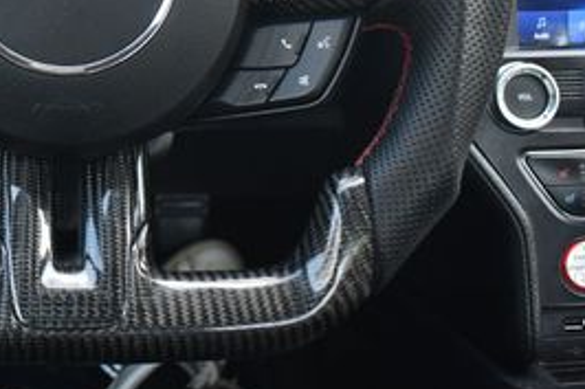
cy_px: -26
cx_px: 29
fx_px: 1056
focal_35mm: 65
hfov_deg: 29.3
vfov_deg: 20.1
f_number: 3.5
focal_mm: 18
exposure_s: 1/250
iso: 720
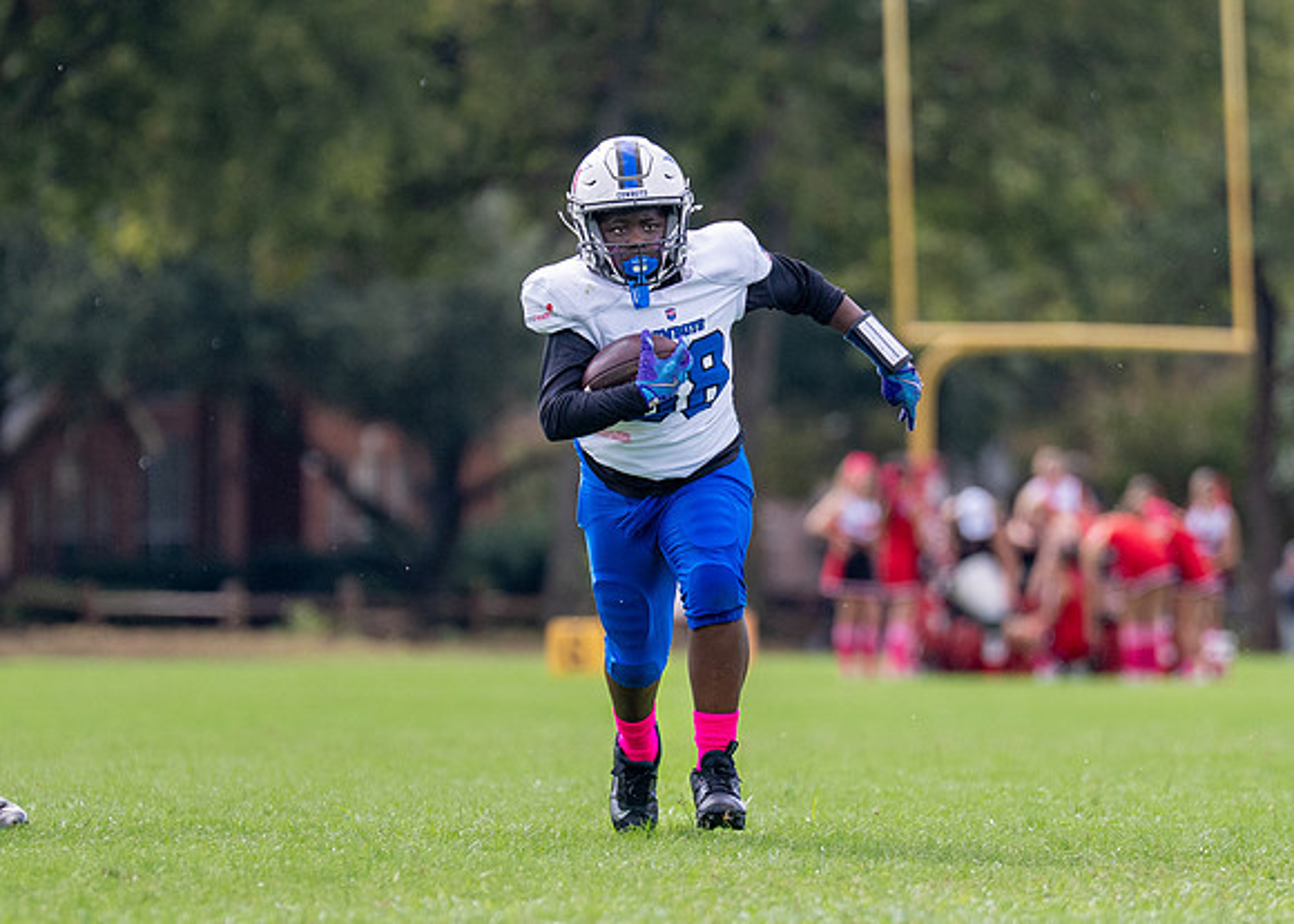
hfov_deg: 4.2
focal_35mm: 476
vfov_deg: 3.0
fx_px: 17488
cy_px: 508
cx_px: 753
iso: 400
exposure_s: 1/3200
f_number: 2.8
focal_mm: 200
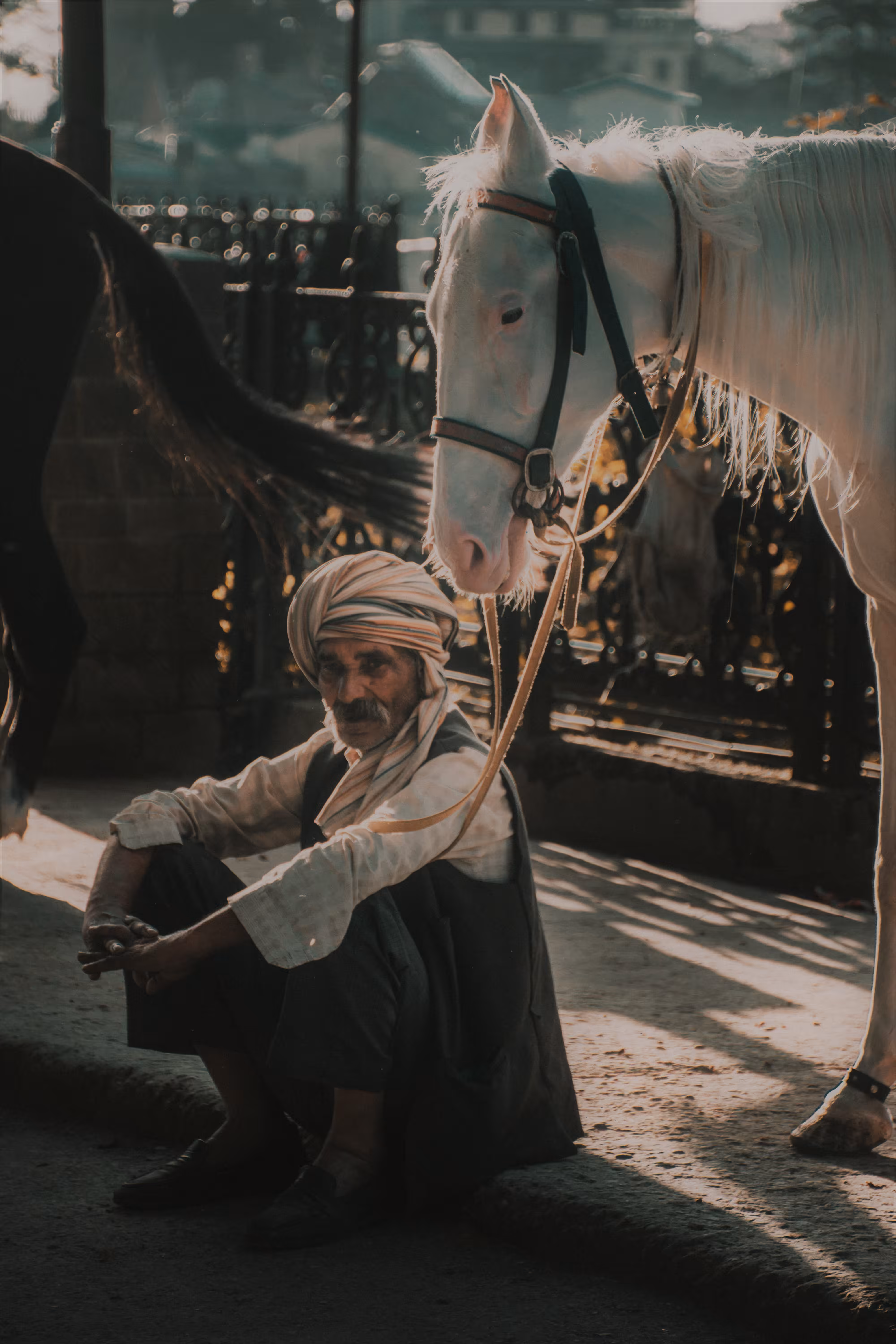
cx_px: 448
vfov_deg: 13.0
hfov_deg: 8.7
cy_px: 672
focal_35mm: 158
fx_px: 5880
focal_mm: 105
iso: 125
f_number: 5.6
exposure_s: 1/200
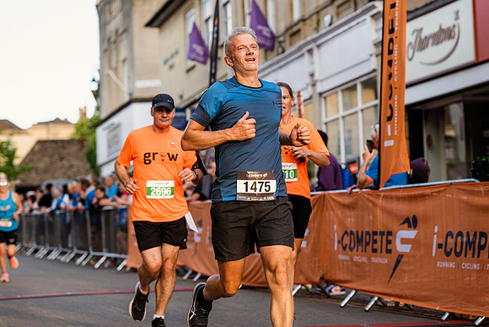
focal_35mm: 100
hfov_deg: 20.5
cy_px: 135
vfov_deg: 13.7
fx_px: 1355
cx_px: 276
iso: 640
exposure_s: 1/1600
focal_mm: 85
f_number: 3.2
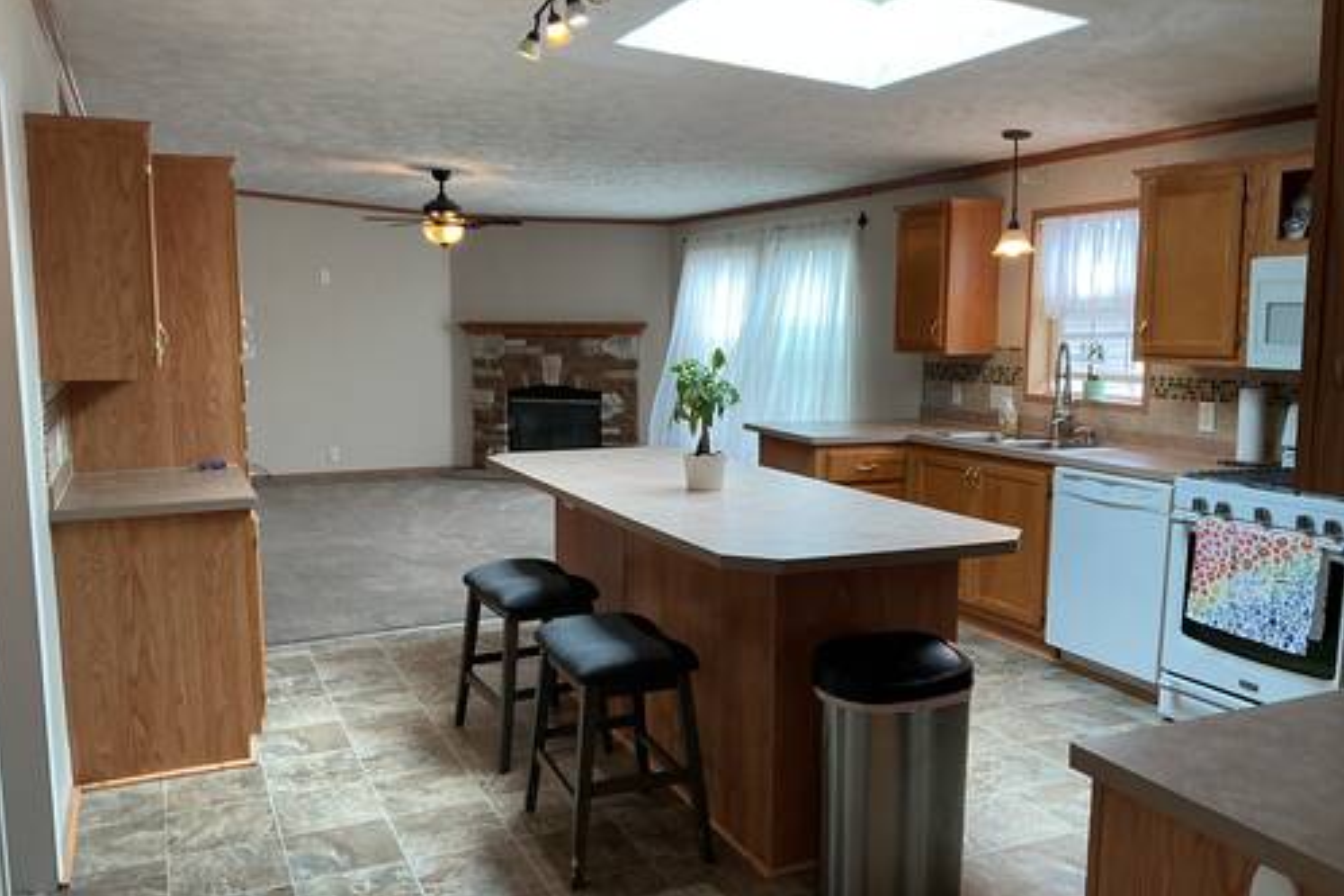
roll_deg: +0.0
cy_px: 467
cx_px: 656
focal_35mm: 31
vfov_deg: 42.3
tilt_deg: -7.0
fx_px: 1157
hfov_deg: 60.3
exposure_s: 1/120
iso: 64
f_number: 1.8
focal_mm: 3
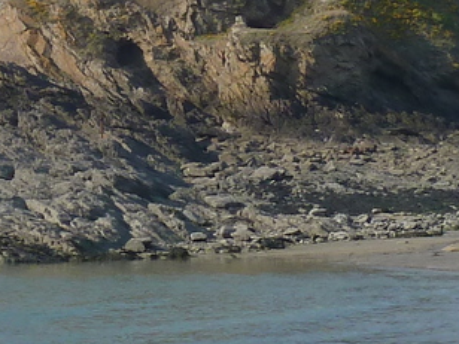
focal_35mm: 192
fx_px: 2546
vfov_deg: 7.7
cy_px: 143
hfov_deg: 10.2
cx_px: -67
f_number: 4.5
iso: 80
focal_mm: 6.1
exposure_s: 1/500
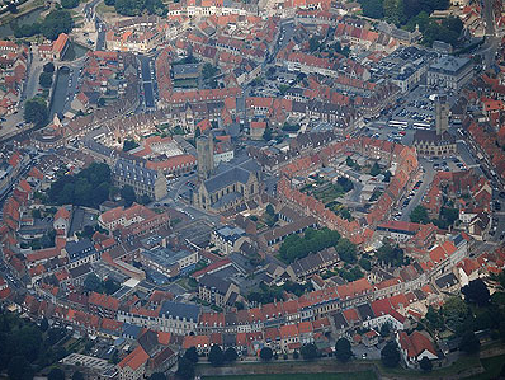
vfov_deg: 10.1
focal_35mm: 147
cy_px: 189
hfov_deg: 13.4
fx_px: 2146
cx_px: 227
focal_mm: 90
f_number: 5.6
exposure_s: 1/500
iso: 160
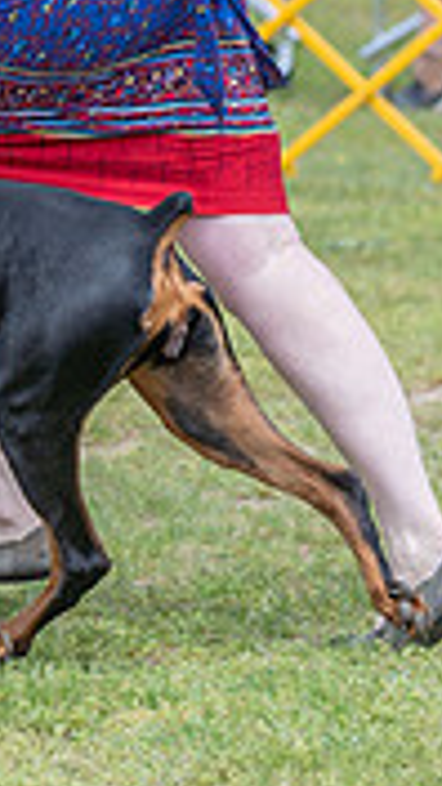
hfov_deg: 2.0
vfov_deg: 3.5
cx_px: -505
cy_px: -69
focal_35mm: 620
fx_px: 12918
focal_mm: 123
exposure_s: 1/800
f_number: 3.2
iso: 100
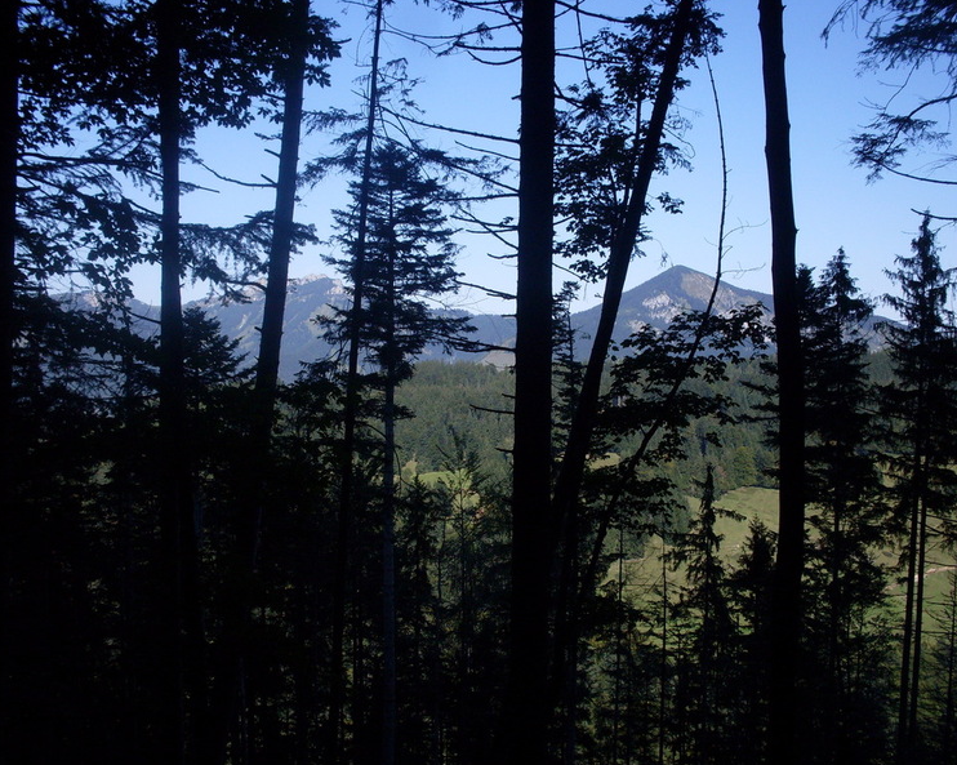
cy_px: 382
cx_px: 504
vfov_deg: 37.3
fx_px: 1132
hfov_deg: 45.8
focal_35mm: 40
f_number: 8.4
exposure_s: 1/180
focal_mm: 6.3
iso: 80
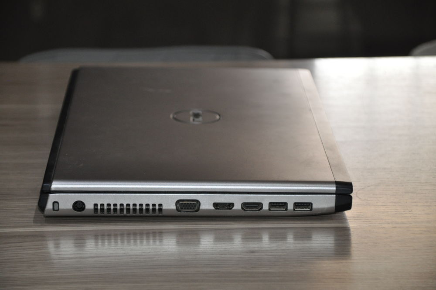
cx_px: 218
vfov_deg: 11.4
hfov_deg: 17.1
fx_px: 1451
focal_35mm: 120
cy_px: 145
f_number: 5.3
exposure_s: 1/80
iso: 800
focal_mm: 80
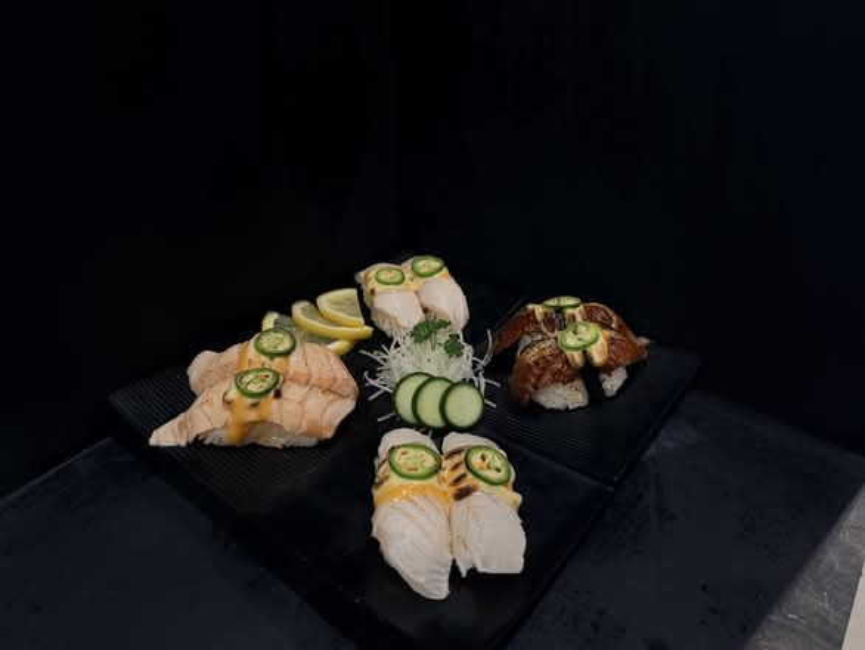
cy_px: 325
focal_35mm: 24
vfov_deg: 56.9
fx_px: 600
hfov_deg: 71.6
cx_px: 432
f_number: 1.78
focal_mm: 6.76
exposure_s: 1/60
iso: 250
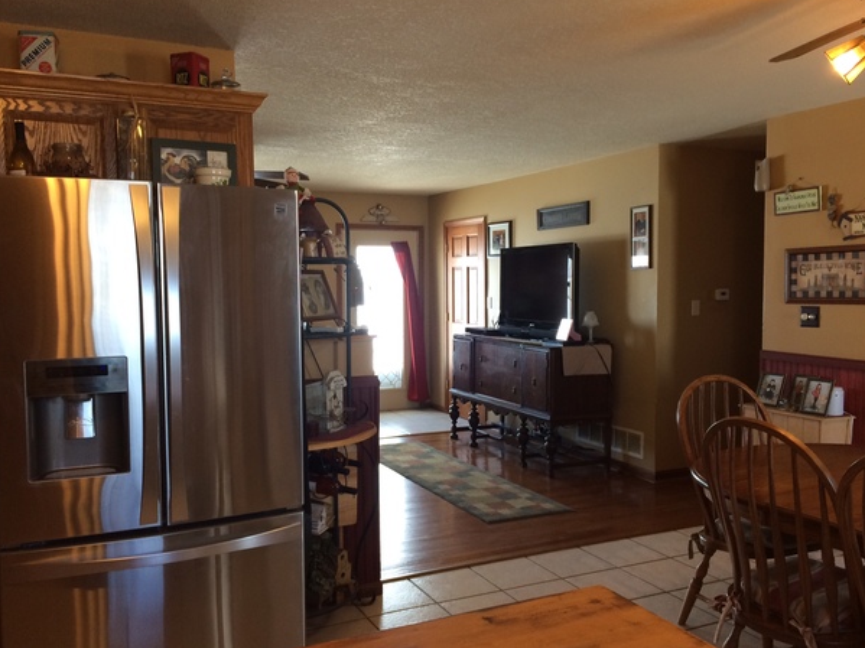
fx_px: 774
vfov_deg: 45.4
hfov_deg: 58.4
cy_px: 328
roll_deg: -0.7
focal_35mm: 31
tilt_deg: -5.0
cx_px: 423
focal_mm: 4.15
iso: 40
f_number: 2.2
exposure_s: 1/30
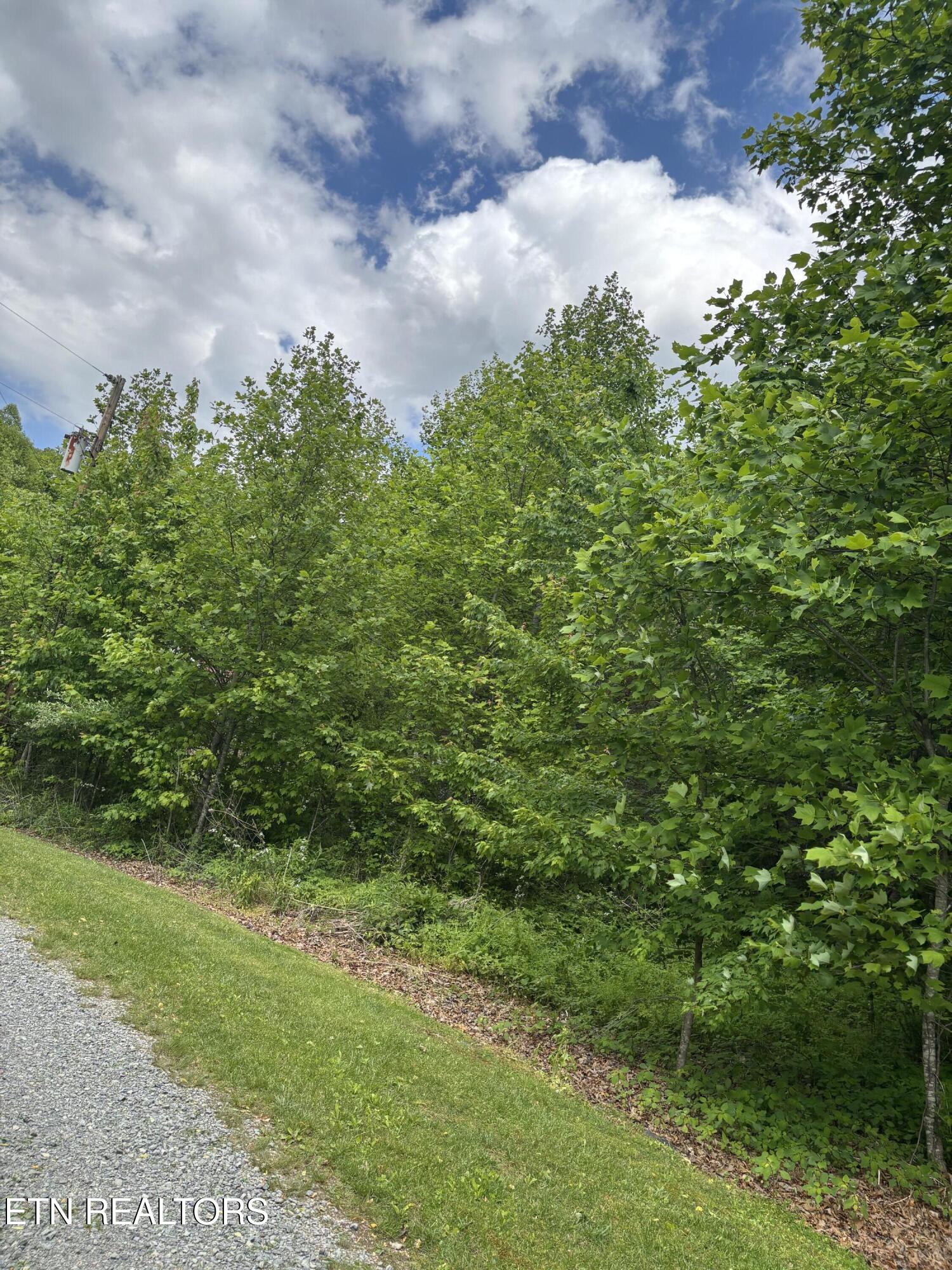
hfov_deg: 53.1
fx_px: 953
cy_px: 635
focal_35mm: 26
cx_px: 476
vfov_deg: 67.3
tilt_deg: +10.7
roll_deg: -16.1
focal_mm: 5.96
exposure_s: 1/2062
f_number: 1.6
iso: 50
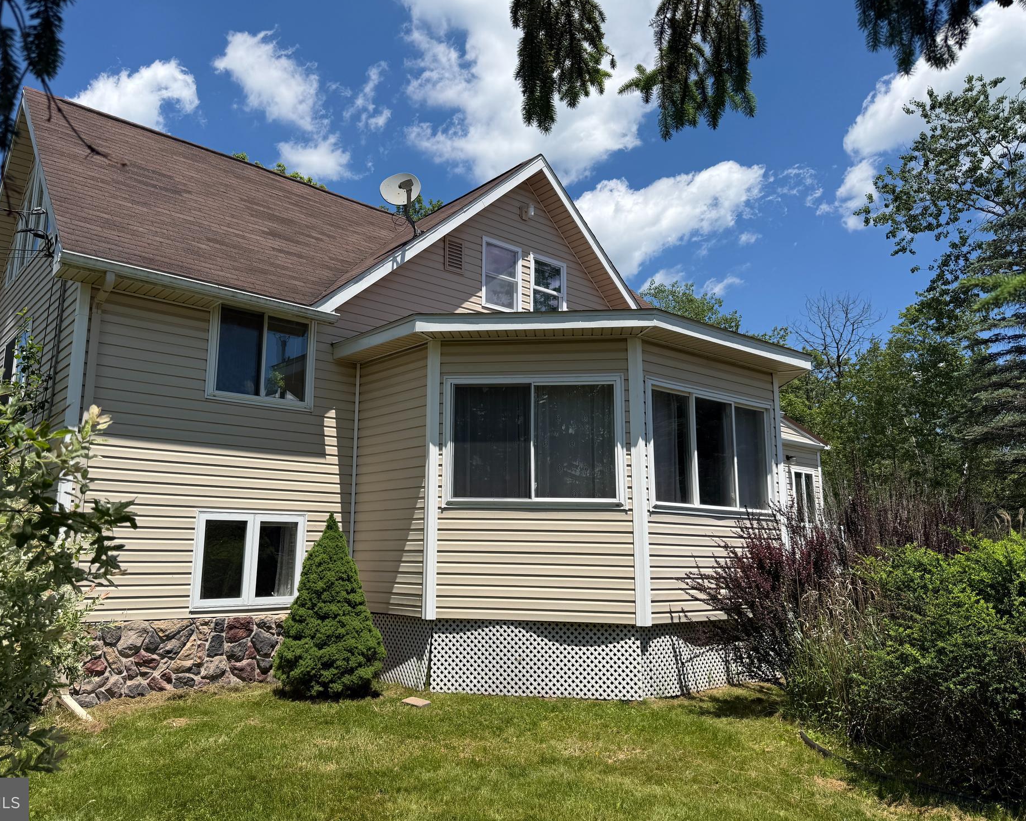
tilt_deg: +12.3
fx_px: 790
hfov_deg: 65.9
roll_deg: -0.3
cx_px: 459
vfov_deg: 54.9
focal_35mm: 26
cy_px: 396
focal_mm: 6.76
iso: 80
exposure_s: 1/5319
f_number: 1.78
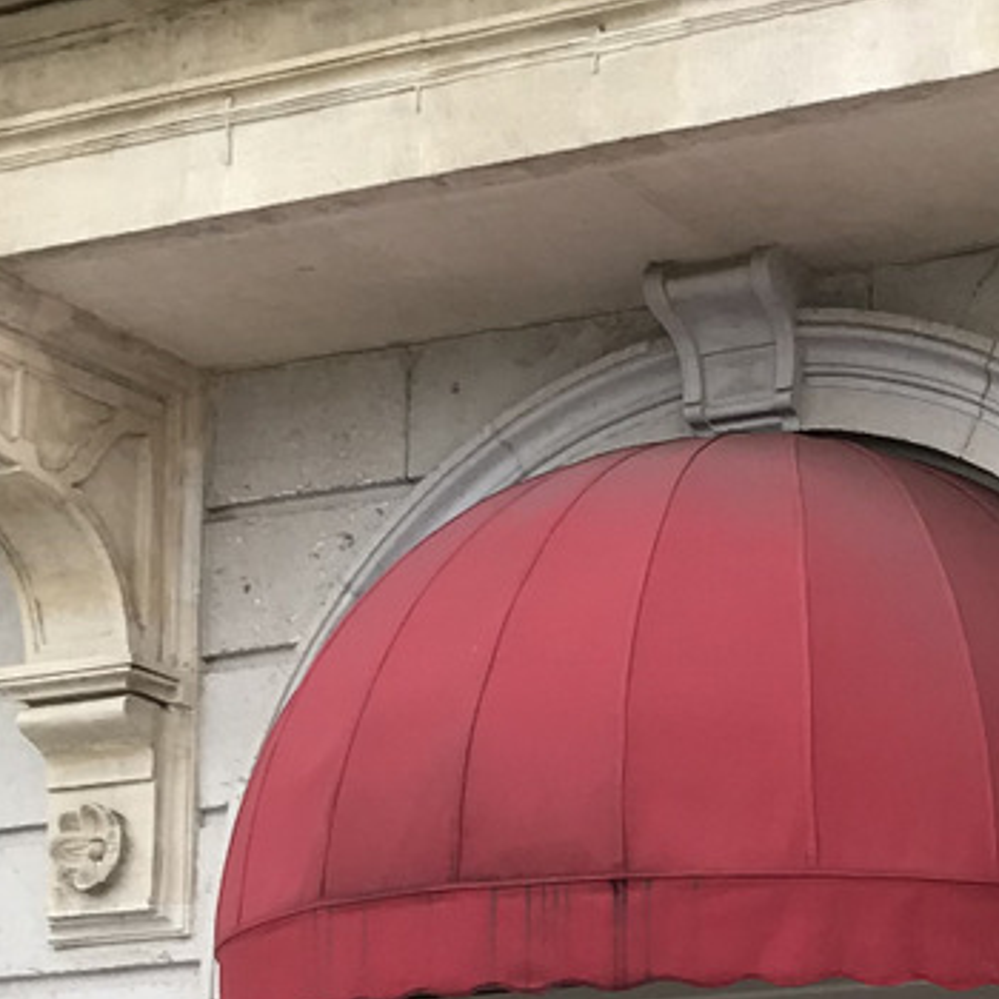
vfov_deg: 15.1
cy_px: 1079
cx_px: 1139
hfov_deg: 15.0
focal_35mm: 113
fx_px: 3690
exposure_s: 1/674
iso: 20
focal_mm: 3.99
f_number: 1.8
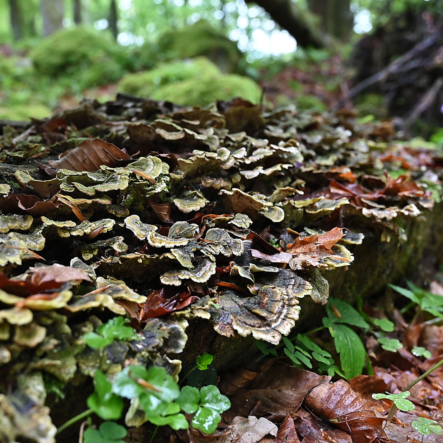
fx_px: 652
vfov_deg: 37.6
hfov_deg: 37.1
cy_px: 222
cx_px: 147
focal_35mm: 45
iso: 2000
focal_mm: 35
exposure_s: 1/100
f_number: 6.3
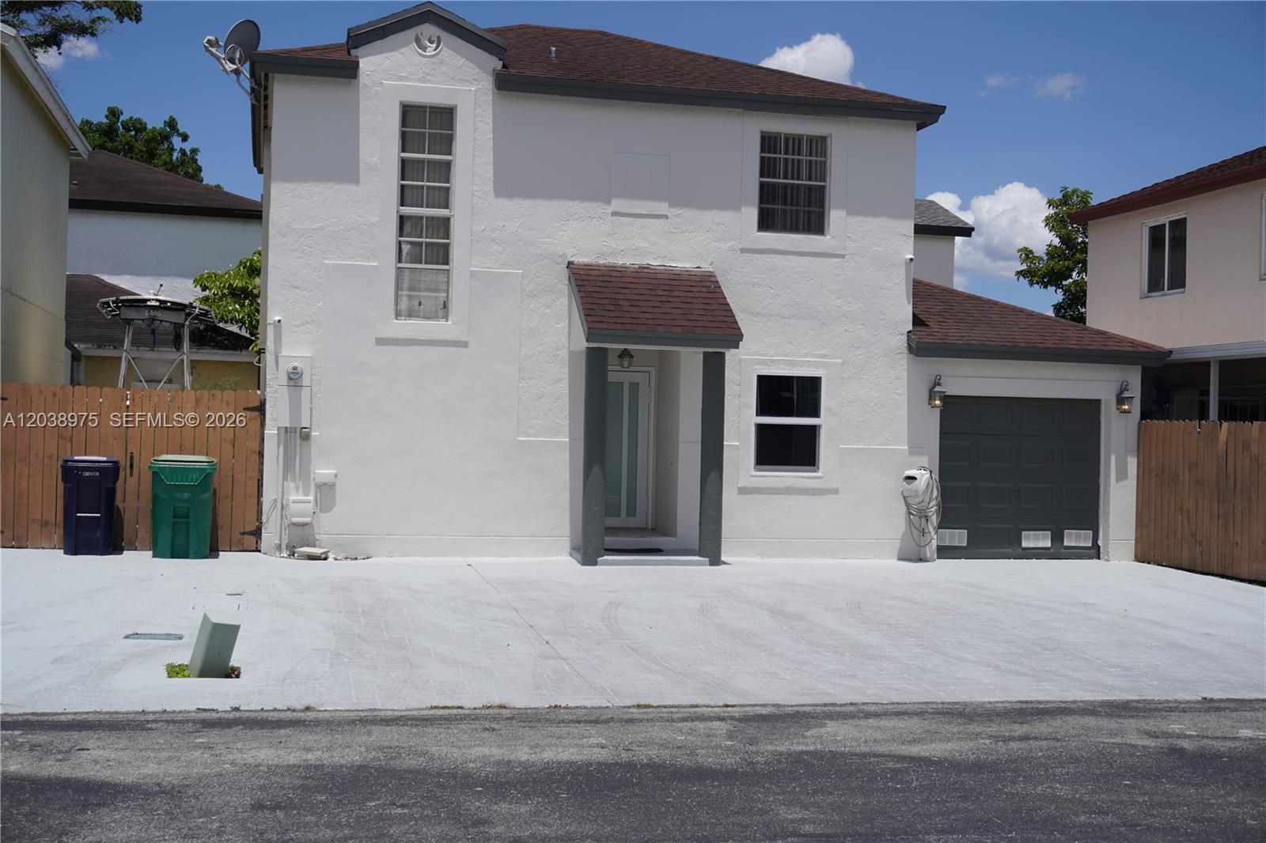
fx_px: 1477
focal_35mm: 42
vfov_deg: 31.9
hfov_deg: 46.4
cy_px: 422
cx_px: 633
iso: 100
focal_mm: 28
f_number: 5.6
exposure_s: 1/1250
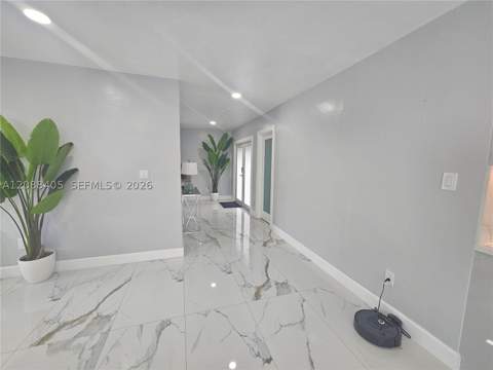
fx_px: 185
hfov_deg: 106.2
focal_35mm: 13
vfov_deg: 89.9
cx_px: 246
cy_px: 185
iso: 100
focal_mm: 2.2
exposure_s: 1/60
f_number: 2.2
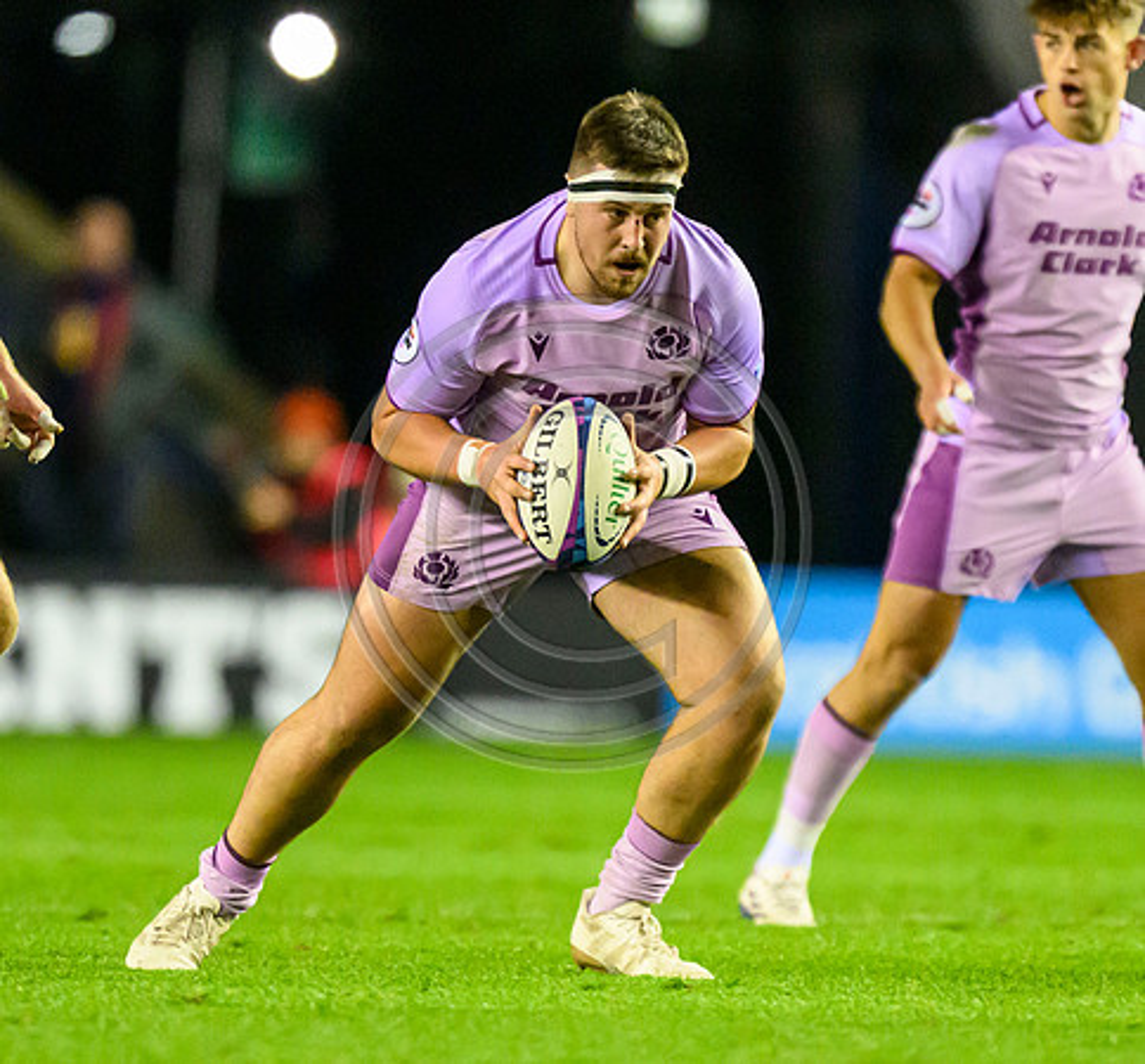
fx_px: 41967
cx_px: 547
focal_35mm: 1161
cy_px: 750
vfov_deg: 1.5
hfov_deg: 1.6
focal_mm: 560
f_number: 4
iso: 10000
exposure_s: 1/1000
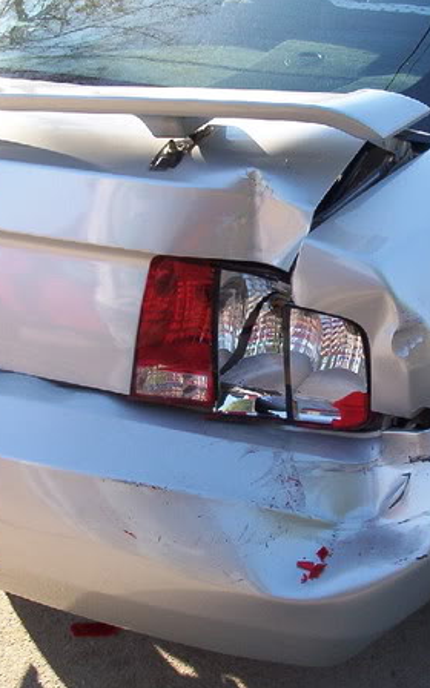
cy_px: 347
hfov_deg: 21.7
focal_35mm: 59
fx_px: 1106
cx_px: 346
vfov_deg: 34.5
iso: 100
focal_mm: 6
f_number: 4.5
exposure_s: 1/126
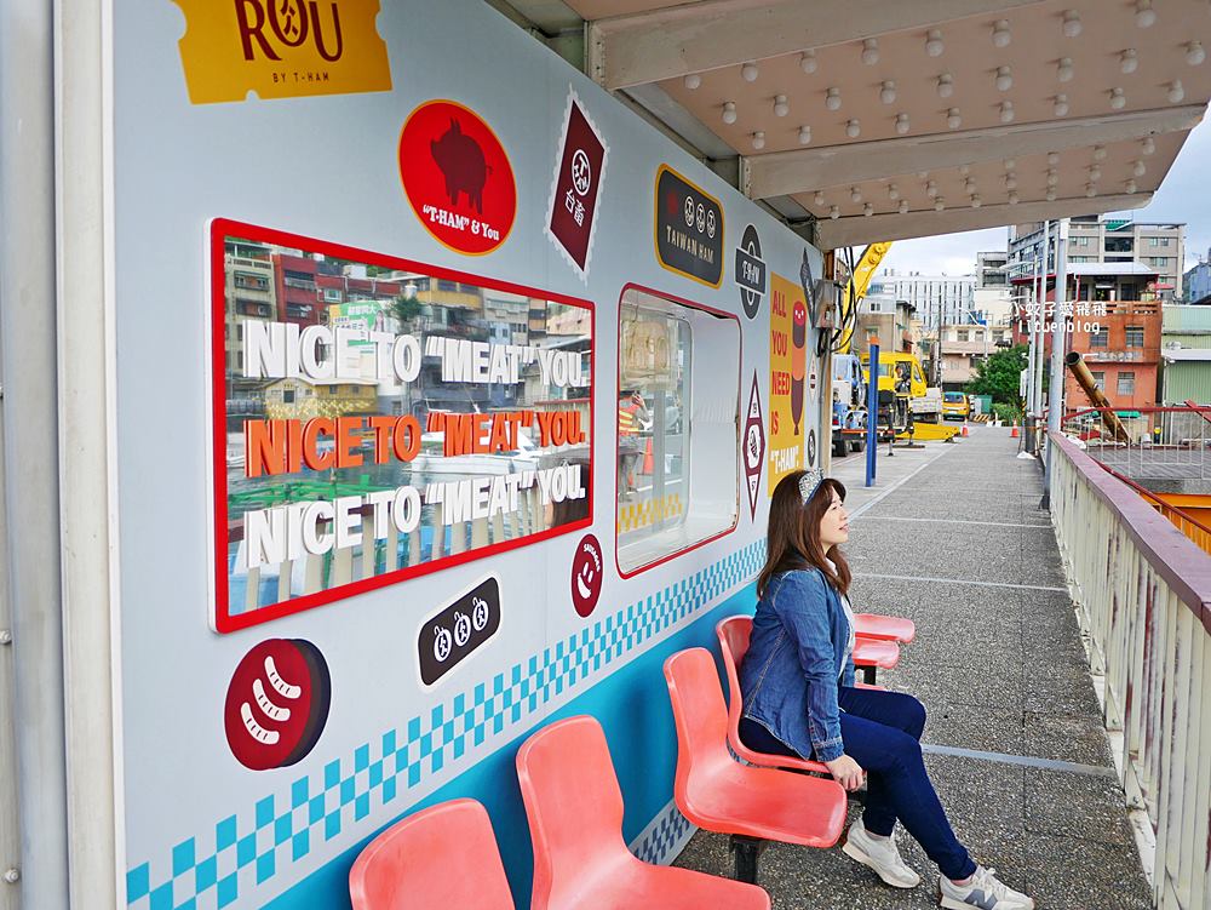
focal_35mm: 28
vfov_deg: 49.8
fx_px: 980
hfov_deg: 63.4
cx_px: 606
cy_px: 455
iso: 200
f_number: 2.5
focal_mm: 14
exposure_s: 1/250
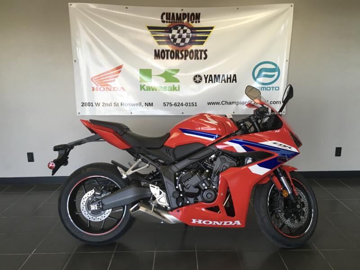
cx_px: 180
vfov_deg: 48.2
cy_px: 135
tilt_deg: -10.7
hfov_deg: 61.7
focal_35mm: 29
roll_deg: -0.2
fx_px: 302
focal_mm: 4.15
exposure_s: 1/40
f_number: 2.2
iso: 25
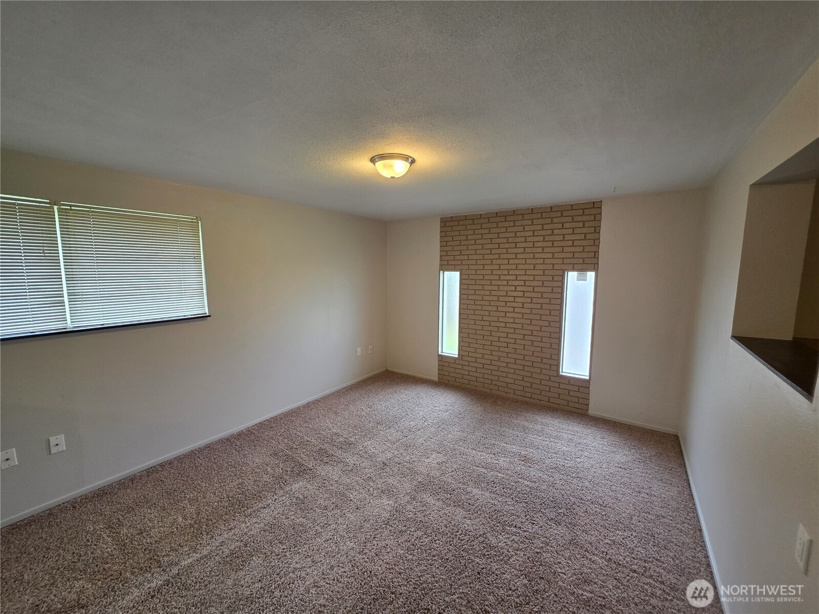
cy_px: 307
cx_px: 410
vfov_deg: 89.9
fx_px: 308
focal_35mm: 13
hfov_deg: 106.2
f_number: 1.9
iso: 160
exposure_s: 1/120
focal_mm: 2.2
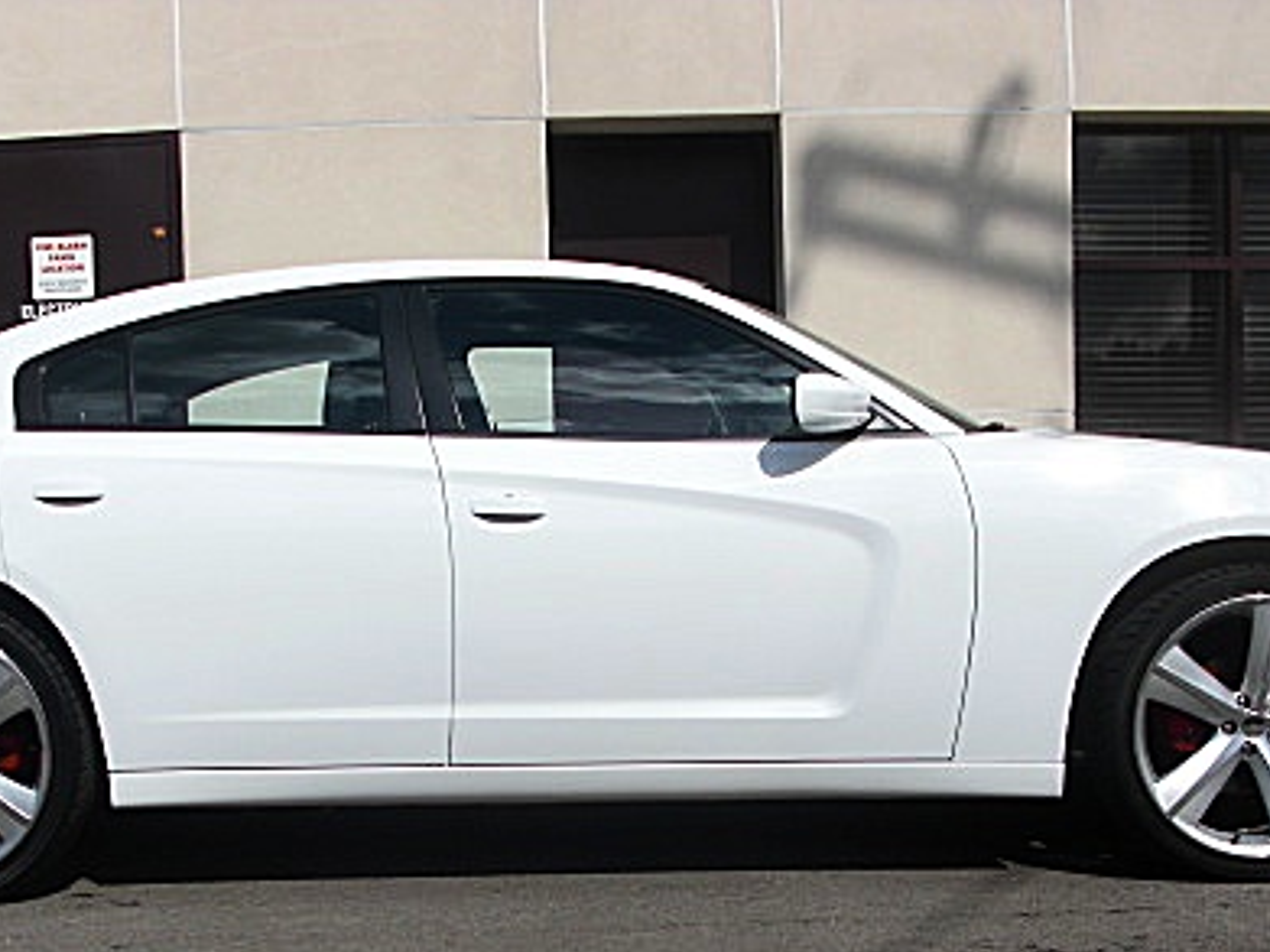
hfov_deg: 32.7
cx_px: 552
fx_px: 2164
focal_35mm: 59
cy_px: 777
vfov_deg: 24.4
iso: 50
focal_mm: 6.3
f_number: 7.9
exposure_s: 1/320
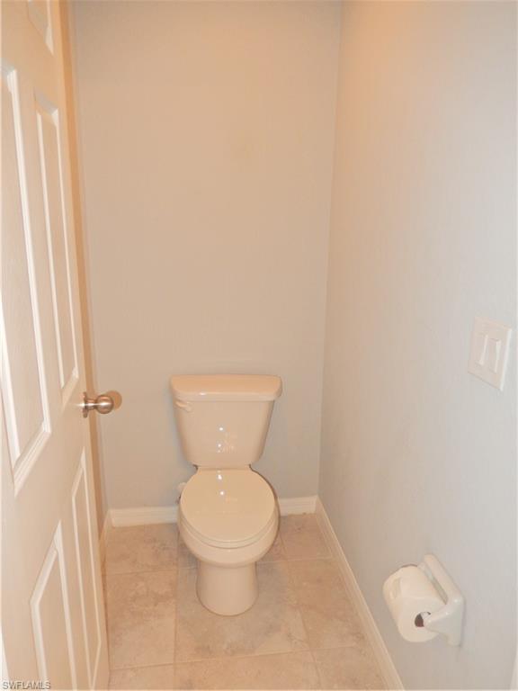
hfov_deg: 54.9
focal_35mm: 25
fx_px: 499
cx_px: 259
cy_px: 346
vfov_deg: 69.4
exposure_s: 1/30
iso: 200
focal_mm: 4.5
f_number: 3.4
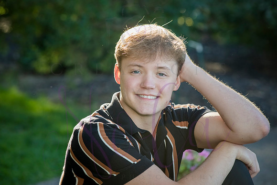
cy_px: 92
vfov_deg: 9.5
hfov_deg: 14.2
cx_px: 138
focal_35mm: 145
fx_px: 1116
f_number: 6.3
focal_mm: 145
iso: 800
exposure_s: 1/400
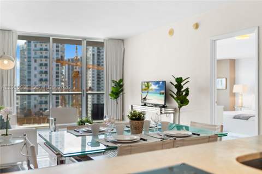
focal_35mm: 35
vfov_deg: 37.8
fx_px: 254
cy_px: 87
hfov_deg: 54.5
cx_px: 131
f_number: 2.5
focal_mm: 35
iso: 200
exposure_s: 1/60
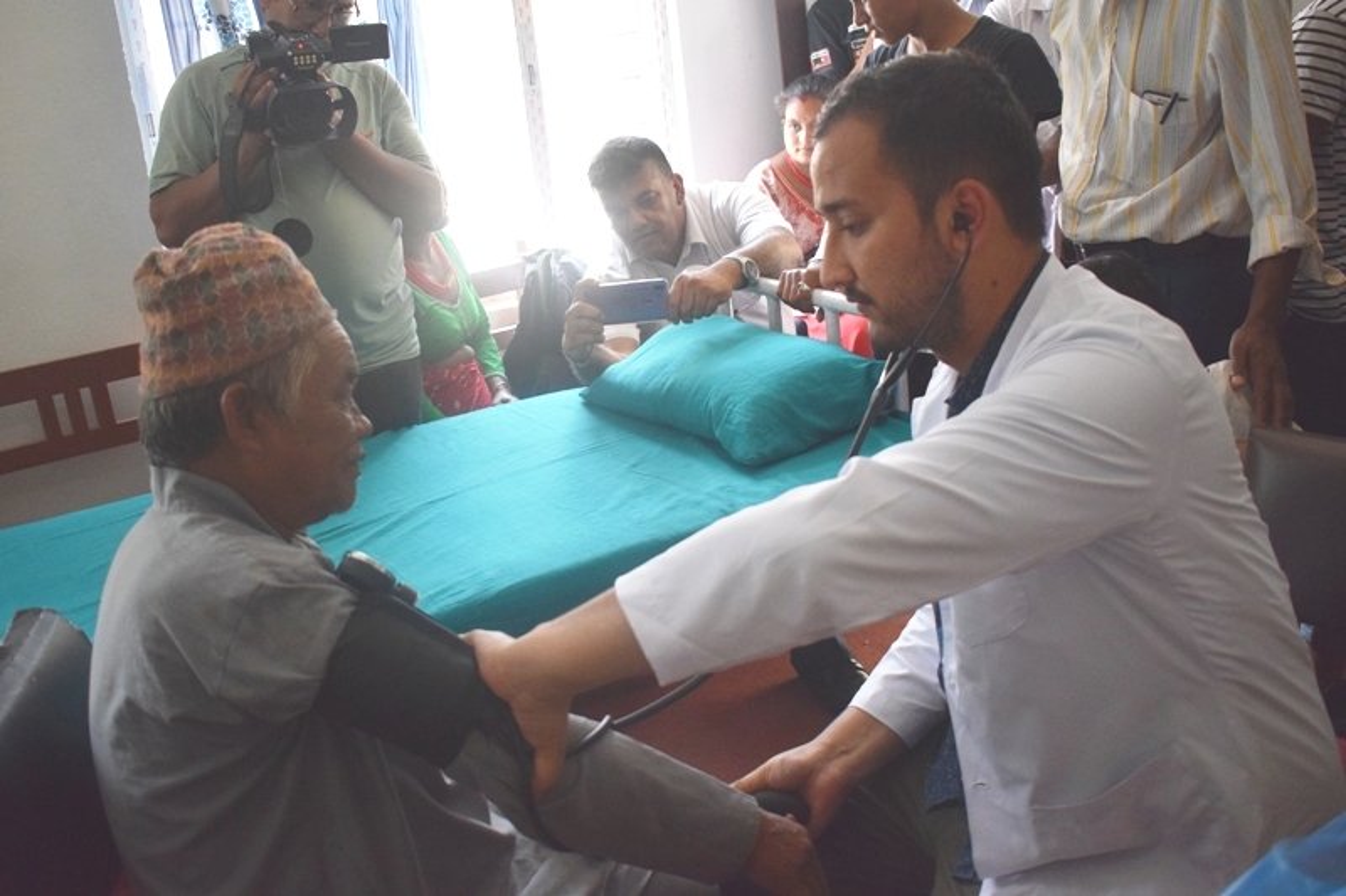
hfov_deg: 53.1
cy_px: 448
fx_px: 1346
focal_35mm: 36
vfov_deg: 36.9
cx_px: 673
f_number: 4
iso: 2800
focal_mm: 24
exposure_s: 1/500
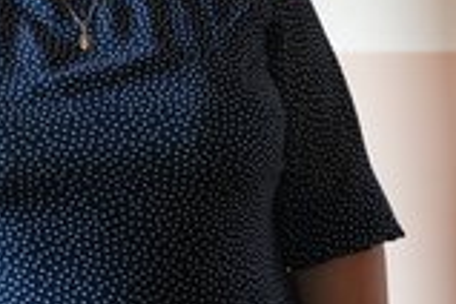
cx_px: 57
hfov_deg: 17.4
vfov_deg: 11.6
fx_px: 1469
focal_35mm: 116
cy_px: -70
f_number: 5
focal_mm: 46
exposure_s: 1/100
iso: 2500
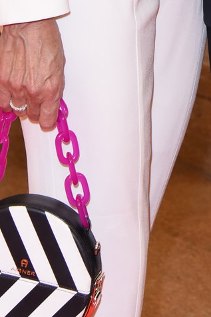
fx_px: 1830
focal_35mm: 208
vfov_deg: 9.5
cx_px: 280
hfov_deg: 6.5
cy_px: -222
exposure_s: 1/125
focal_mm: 55
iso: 1000
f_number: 5.6
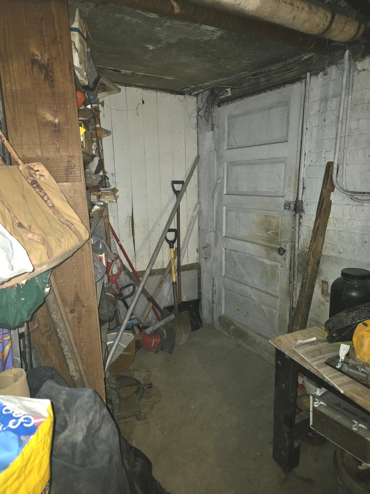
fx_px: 328
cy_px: 247
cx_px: 185
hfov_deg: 58.9
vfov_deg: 73.9
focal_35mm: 23
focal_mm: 6.3
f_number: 1.7
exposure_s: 1/12
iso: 250
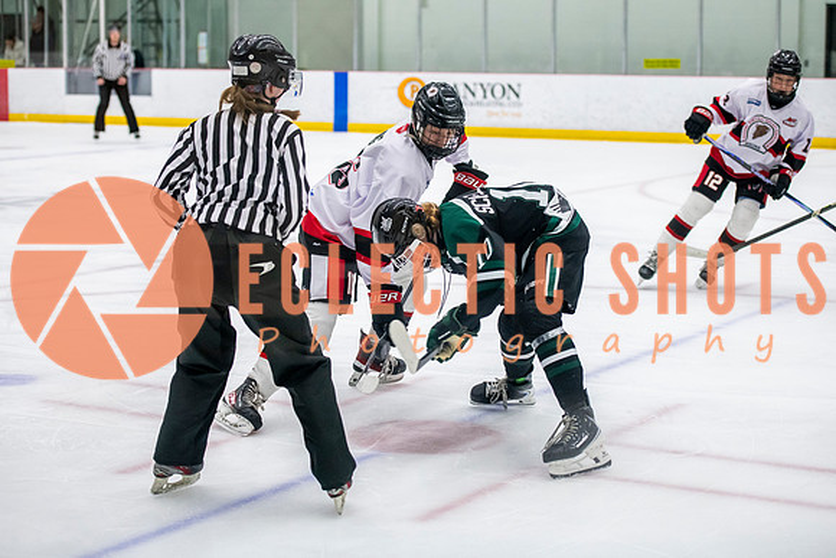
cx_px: 418
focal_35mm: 76
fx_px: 1774
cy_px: 257
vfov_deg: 17.9
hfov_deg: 26.5
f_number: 3.2
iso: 3200
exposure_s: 1/640
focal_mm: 70
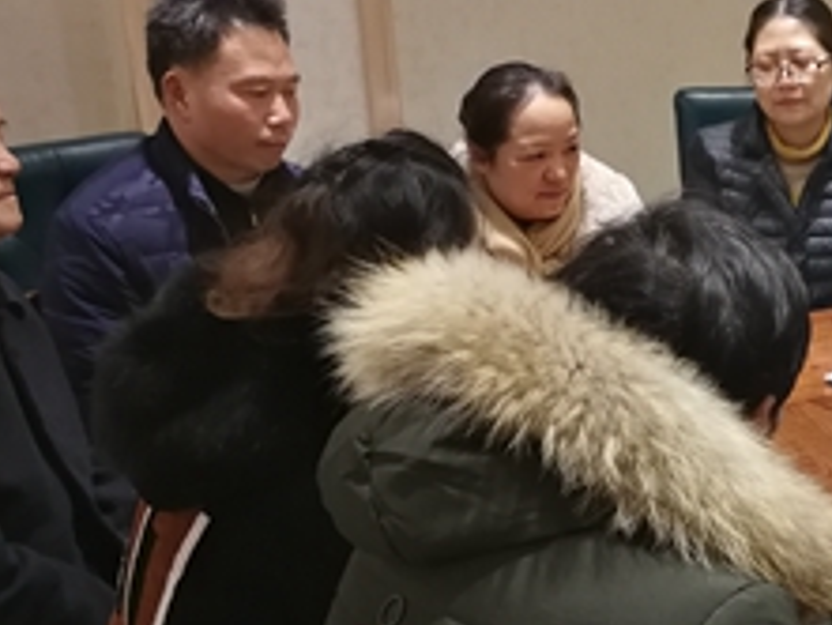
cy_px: 439
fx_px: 1467
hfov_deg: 29.2
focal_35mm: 61
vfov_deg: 23.9
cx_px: 873
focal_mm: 3.95
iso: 320
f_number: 2.2
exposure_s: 1/25
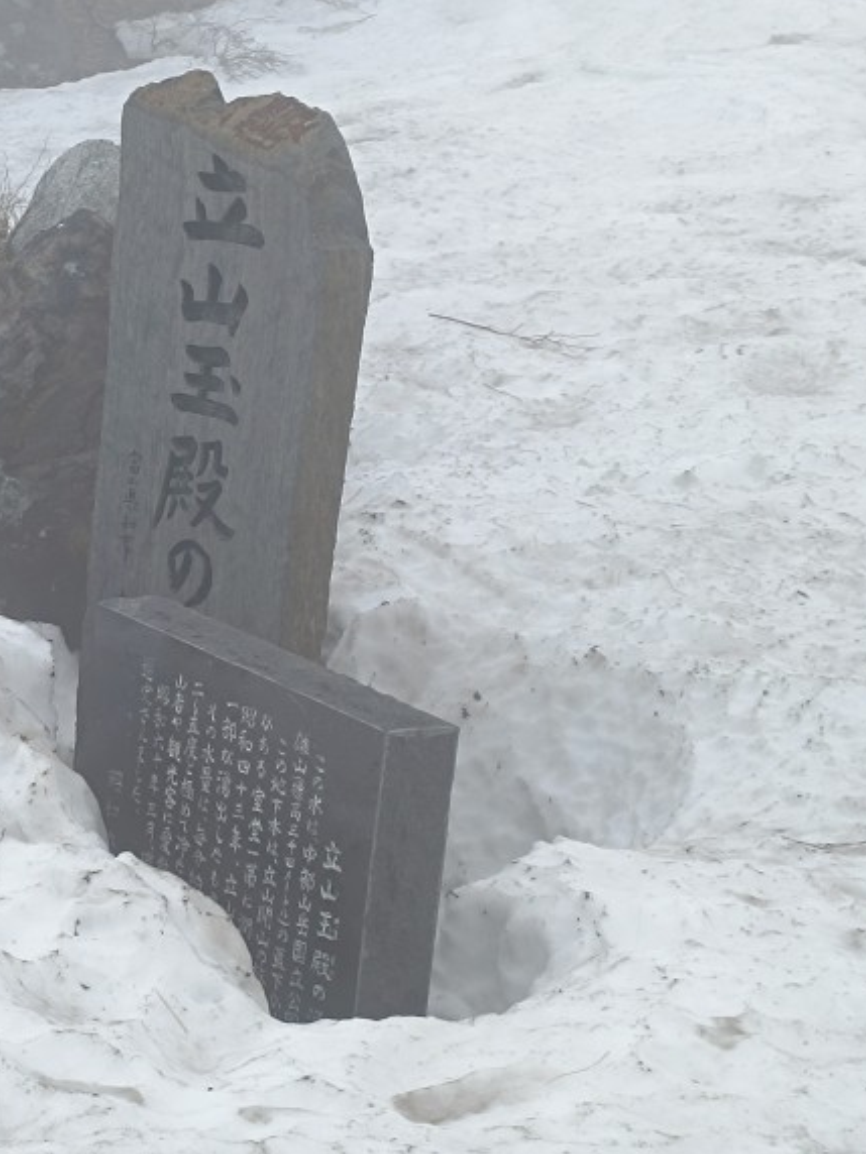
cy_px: 543
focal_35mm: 43
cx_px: 22
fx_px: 1434
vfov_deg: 43.8
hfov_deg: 31.4
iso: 50
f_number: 1.65
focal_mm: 6.14
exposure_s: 1/368
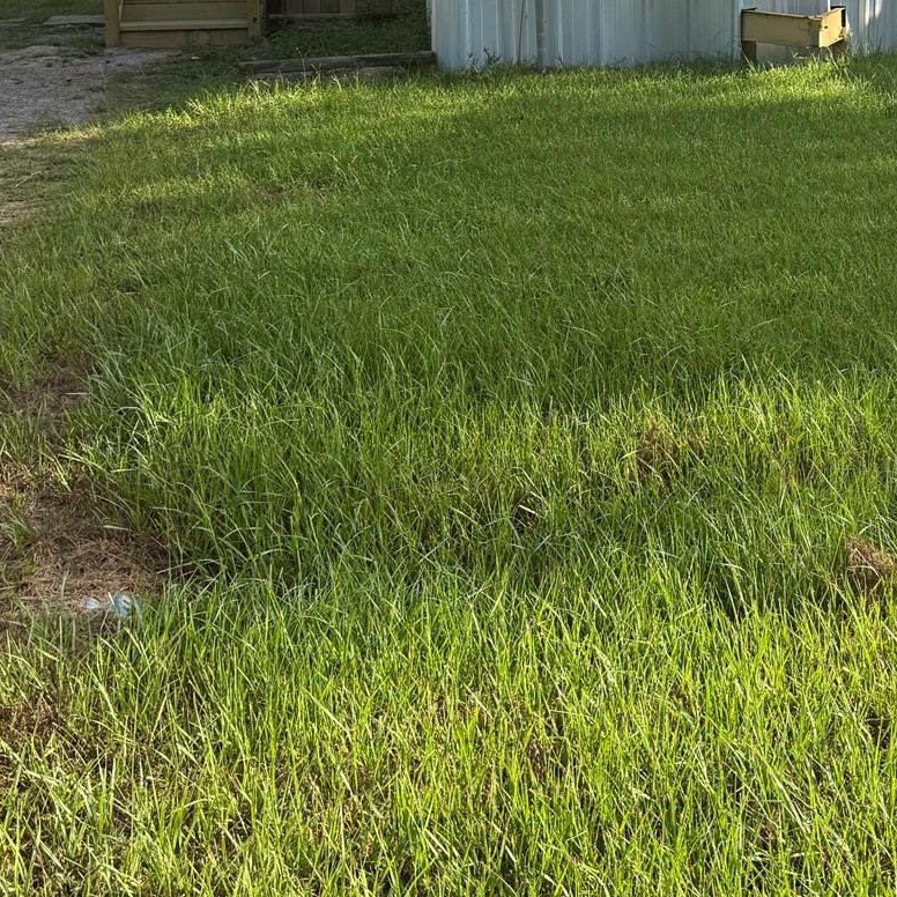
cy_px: 0
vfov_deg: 28.7
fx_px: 1642
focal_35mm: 56
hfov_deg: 29.9
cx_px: 709
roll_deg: -1.0
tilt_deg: -5.8
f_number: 1.78
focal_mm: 6.76
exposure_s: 1/1493
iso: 100
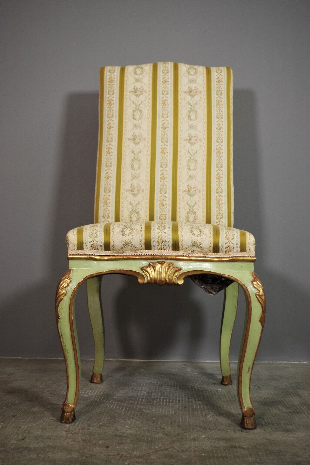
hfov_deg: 31.9
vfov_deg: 46.4
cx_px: 155
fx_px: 543
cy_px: 232
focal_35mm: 42
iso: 400
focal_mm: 28.13
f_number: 4
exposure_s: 1/60
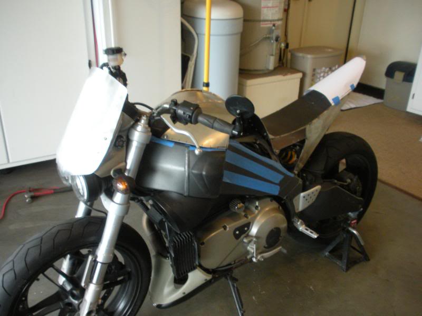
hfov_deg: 52.6
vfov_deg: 40.7
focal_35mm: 35
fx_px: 427
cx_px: 211
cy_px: 158
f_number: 3.5
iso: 361
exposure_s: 1/60
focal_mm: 6.3
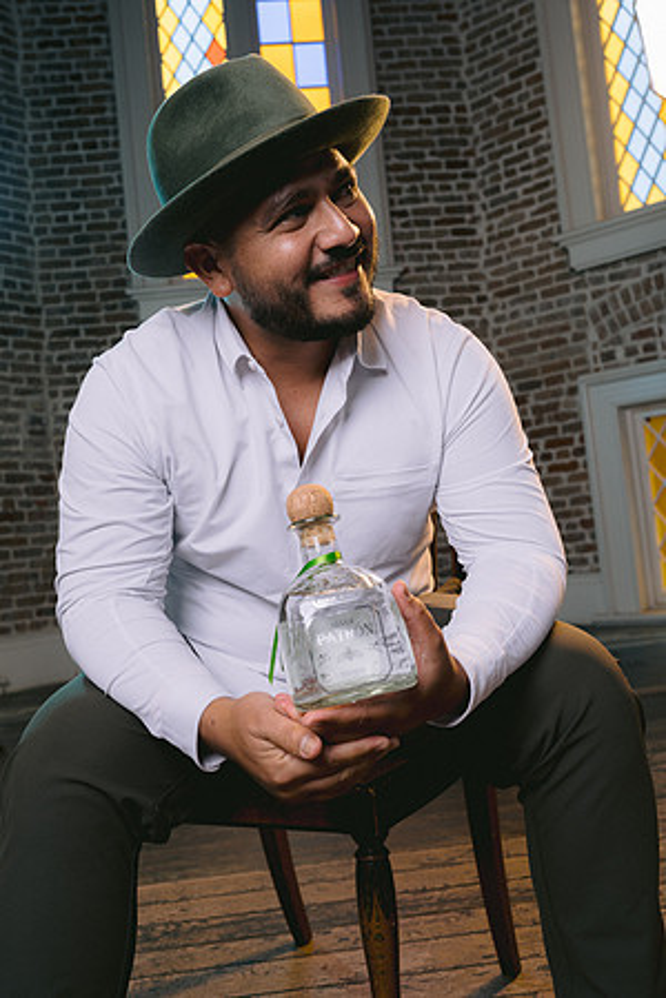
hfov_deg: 37.9
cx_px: 333
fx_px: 971
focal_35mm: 35
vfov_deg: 54.4
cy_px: 499
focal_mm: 35
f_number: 5.6
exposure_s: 1/125
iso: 200
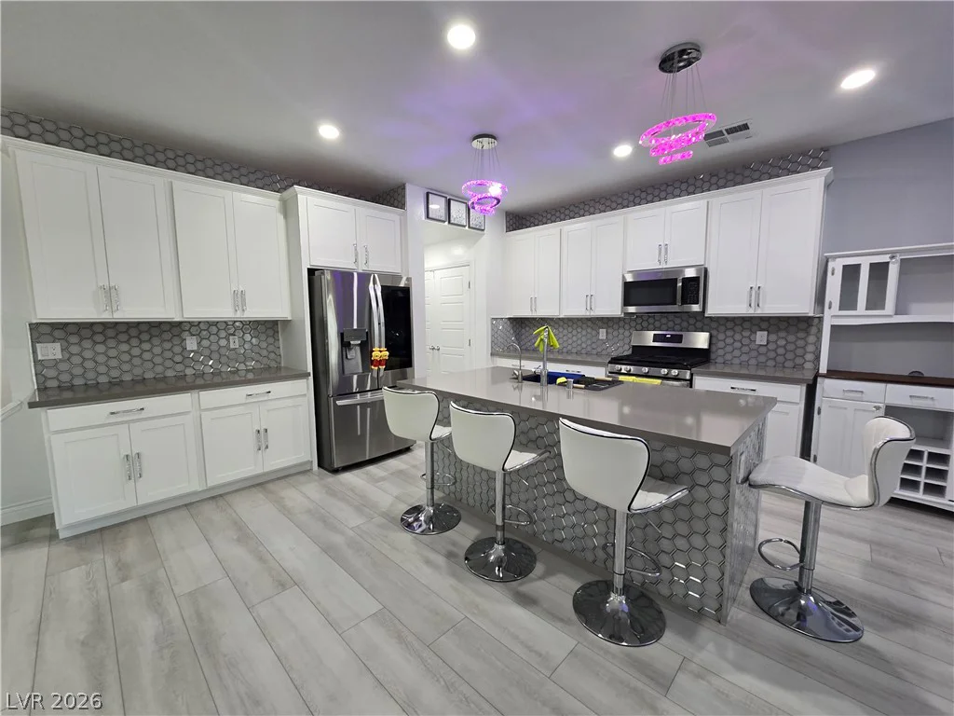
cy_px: 358
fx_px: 358
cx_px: 477
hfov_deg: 106.2
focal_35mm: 13
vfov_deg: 89.9
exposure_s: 1/60
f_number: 2.2
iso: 125
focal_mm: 2.2
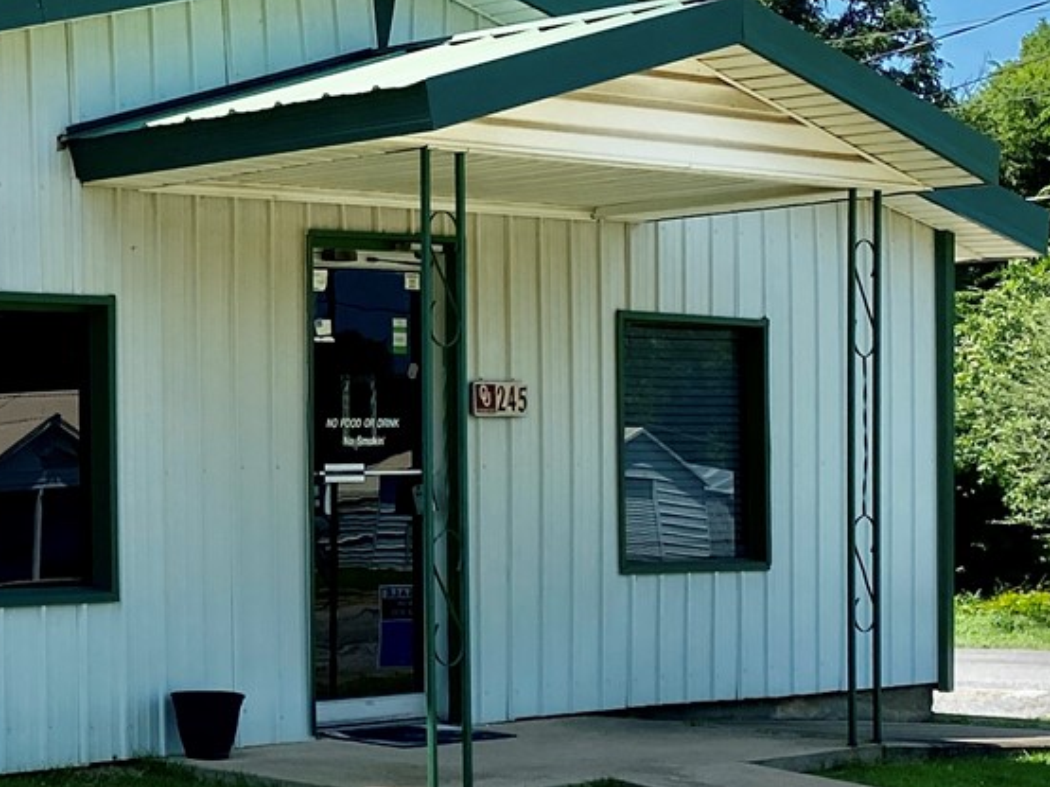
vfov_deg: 16.4
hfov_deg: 20.4
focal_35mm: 90
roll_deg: +0.9
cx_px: -210
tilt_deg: +0.8
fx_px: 2729
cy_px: 545
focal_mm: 4.25
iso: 32
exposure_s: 1/2268
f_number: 1.8
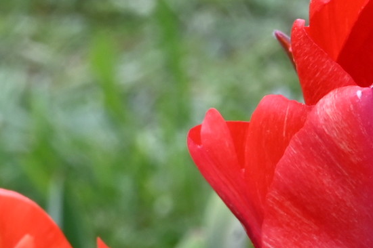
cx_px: 336
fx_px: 1843
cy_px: 254
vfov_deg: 7.7
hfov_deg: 11.5
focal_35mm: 178
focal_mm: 51
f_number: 16
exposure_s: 1/60
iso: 220
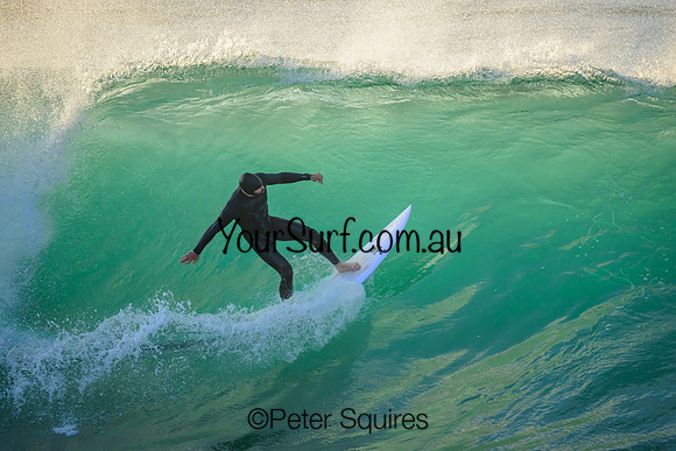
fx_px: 15025
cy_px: 226
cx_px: 338
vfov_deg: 1.7
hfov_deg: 2.6
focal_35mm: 800
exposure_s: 1/2000
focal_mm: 800
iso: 1250
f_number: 6.3
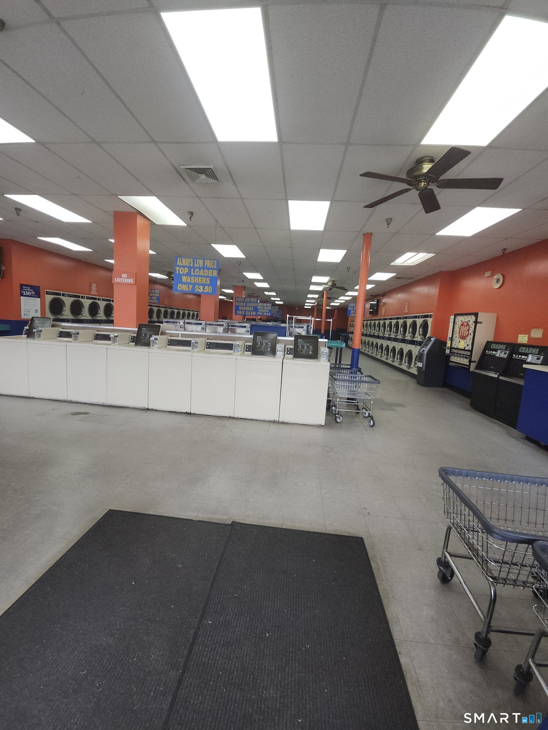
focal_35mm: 13
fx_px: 274
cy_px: 365
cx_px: 274
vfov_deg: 106.2
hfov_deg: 89.9
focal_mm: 1.74
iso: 80
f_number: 2.2
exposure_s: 1/120
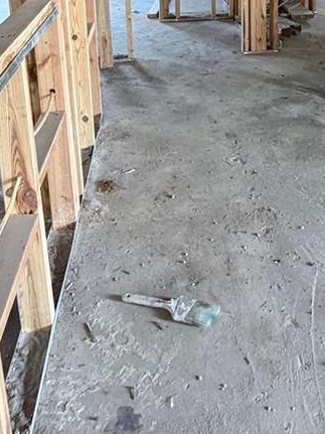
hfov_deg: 36.3
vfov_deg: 39.9
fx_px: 488
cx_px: 223
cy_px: -32
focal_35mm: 39
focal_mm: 2.22
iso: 400
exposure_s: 1/60
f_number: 2.2
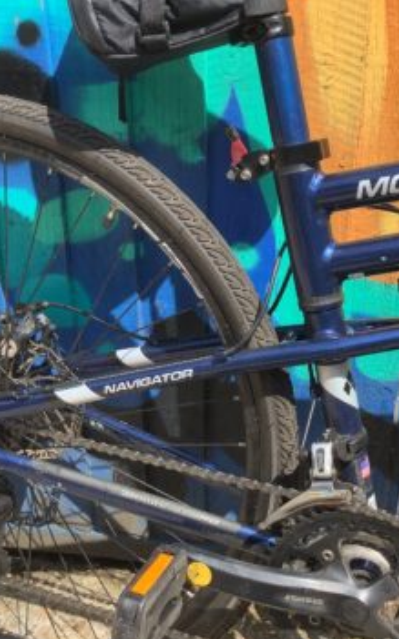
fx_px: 784
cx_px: 282
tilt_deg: -29.6
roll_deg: -4.7
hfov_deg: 28.3
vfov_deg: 44.4
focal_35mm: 45
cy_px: 324
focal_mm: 3.3
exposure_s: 1/413
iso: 25
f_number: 2.4
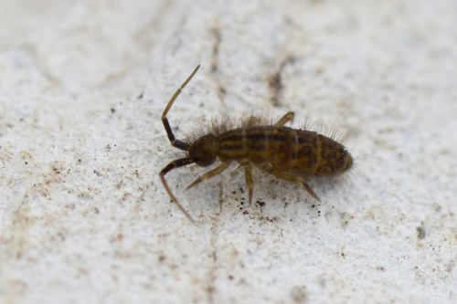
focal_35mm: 105
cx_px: 228
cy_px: 152
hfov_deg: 19.5
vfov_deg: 13.0
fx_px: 1332
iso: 500
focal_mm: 105
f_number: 10
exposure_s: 1/1600
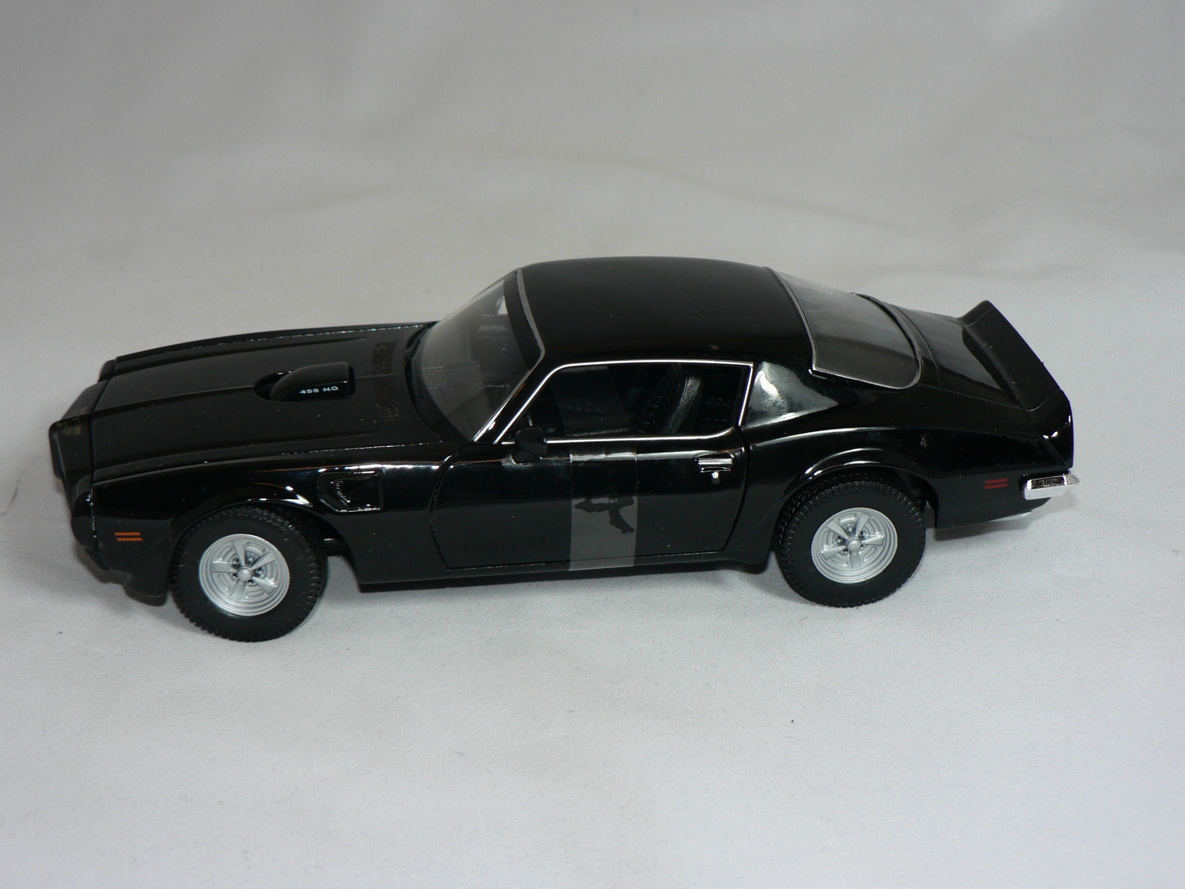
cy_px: 444
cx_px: 592
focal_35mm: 61
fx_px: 2088
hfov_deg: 31.7
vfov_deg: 24.0
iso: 80
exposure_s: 1/60
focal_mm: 10.2
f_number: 3.2
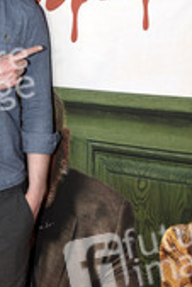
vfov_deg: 28.4
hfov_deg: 18.7
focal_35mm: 71
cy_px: 173
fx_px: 567
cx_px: -3
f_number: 6.3
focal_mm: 30
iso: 1000
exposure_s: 1/160
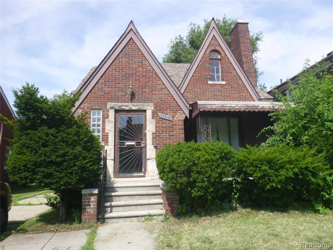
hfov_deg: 69.4
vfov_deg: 54.9
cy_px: 125
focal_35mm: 25
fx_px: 240
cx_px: 166
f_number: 3.9
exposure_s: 1/400
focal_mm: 4.5
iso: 100
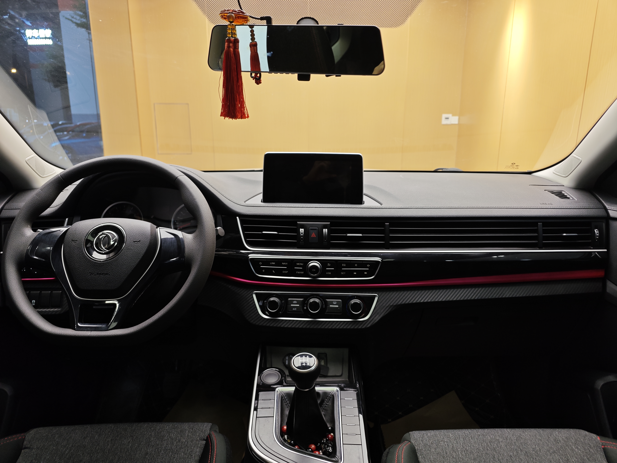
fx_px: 410
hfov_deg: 73.9
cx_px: 308
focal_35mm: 23
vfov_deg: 58.9
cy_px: 232
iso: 160
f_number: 1.9
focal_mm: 8.7
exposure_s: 1/41
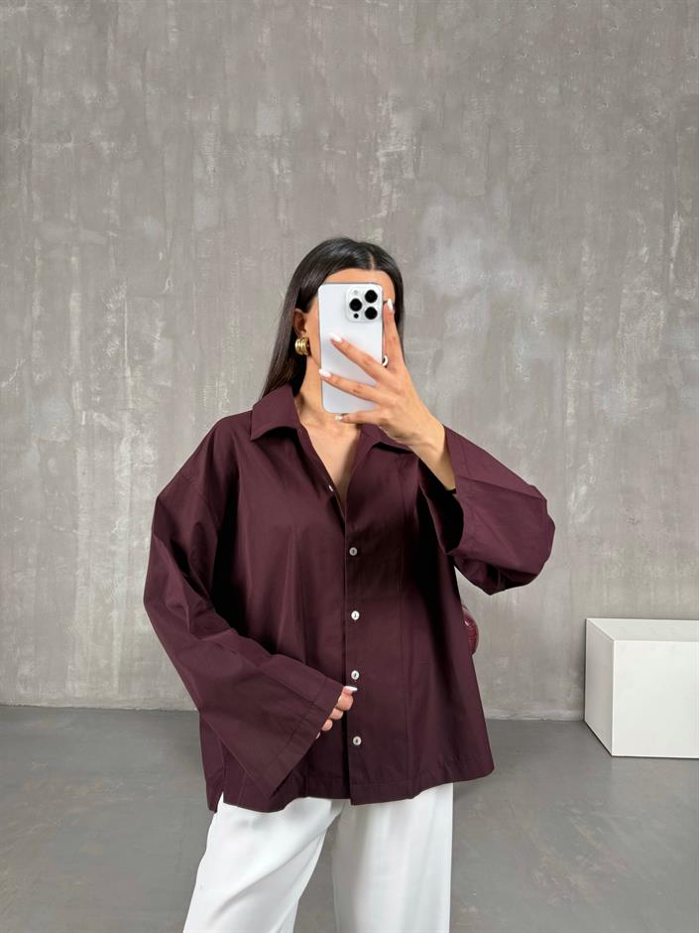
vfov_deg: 71.6
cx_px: 350
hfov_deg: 56.8
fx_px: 646
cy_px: 466
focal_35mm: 24
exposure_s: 1/121
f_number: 1.78
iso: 200
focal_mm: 6.76
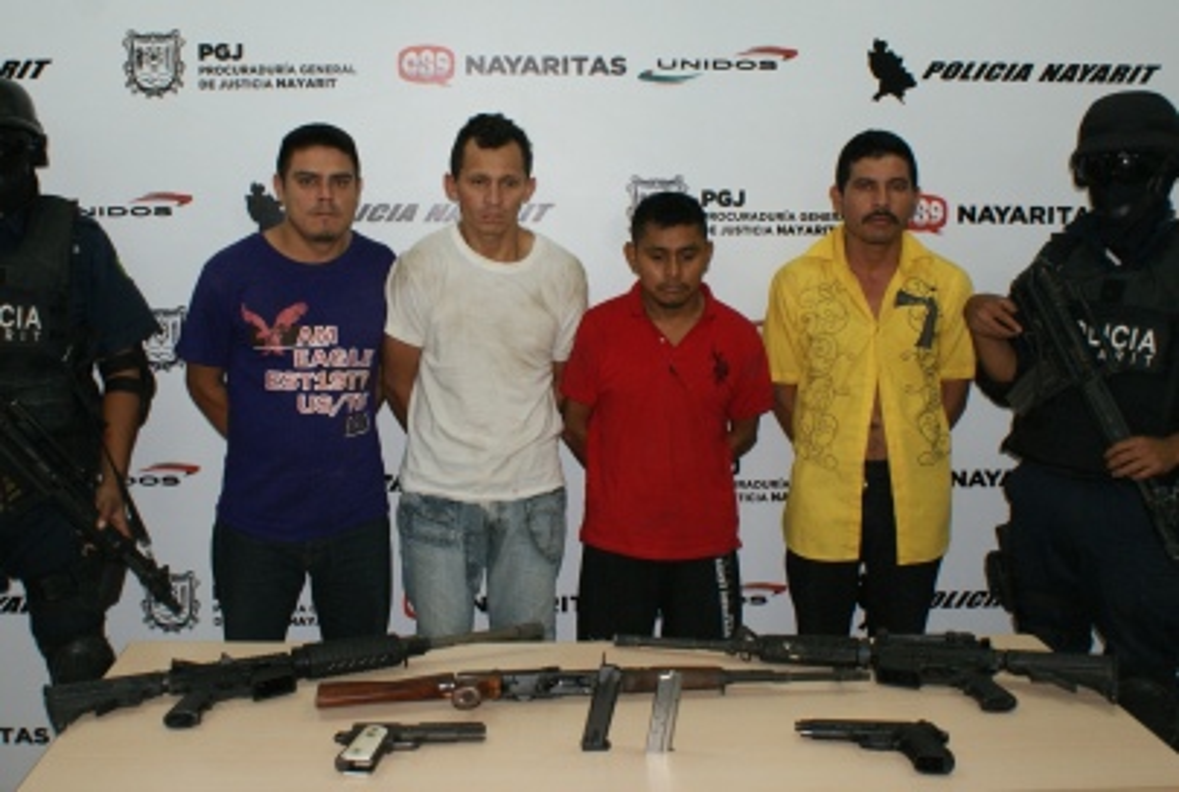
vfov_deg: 43.8
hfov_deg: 61.8
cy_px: 396
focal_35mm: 30
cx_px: 590
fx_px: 985
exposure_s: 1/60
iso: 400
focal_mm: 20
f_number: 5.6
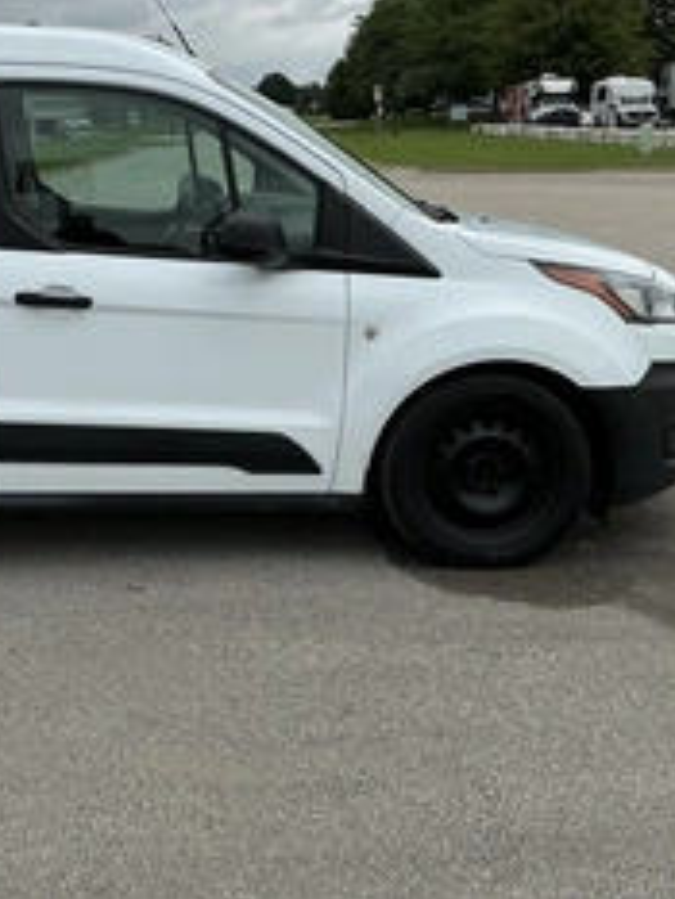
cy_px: 328
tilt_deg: -8.1
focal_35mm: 48
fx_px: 1247
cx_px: 66
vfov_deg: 39.3
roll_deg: +2.9
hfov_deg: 29.1
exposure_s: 1/816
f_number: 1.8
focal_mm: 3
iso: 25
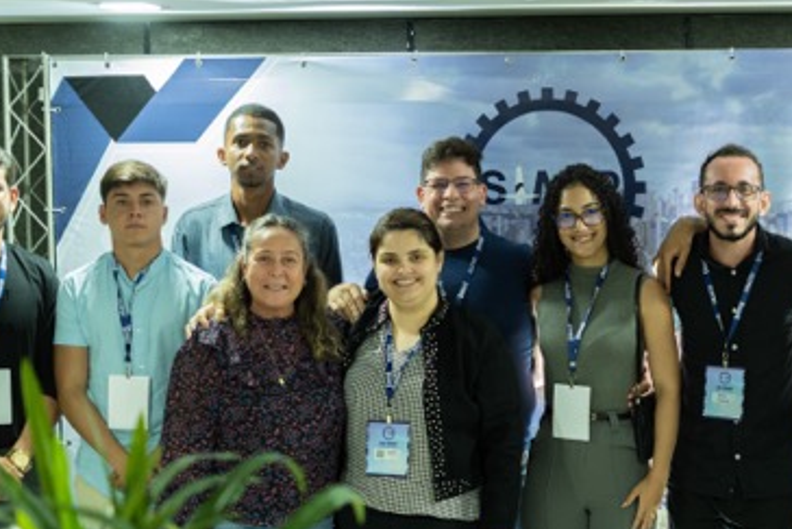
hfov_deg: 22.9
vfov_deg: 15.5
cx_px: 574
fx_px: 1937
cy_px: 417
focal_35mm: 88
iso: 2000
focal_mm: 50
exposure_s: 1/100
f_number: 2.2
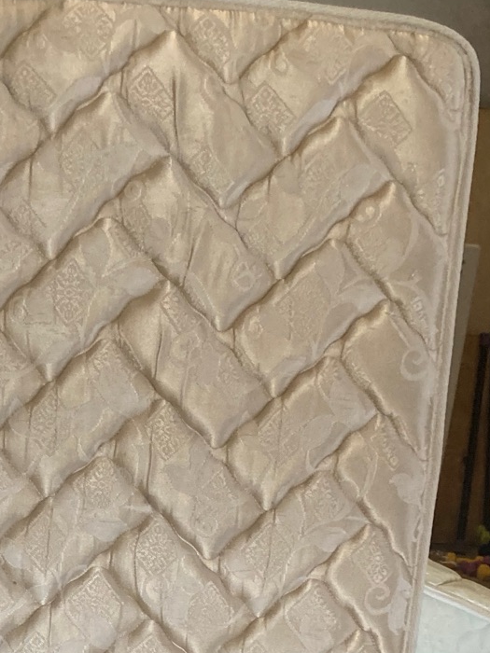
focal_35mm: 64
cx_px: 82
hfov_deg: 22.5
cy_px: 676
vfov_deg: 28.2
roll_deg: -4.6
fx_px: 1208
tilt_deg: -18.5
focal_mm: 3.99
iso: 160
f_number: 1.8
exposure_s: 1/60
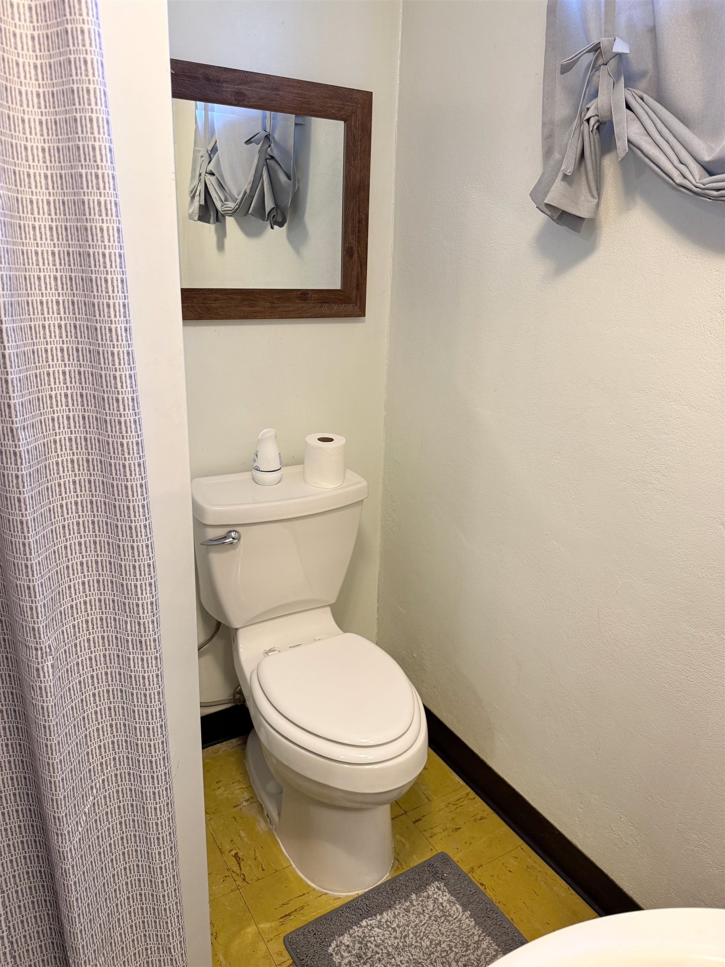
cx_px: 362
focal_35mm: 24
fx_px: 670
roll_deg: -1.6
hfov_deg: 56.8
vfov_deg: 71.6
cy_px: 484
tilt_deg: -17.6
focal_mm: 6.76
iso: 200
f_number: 1.78
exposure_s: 1/60
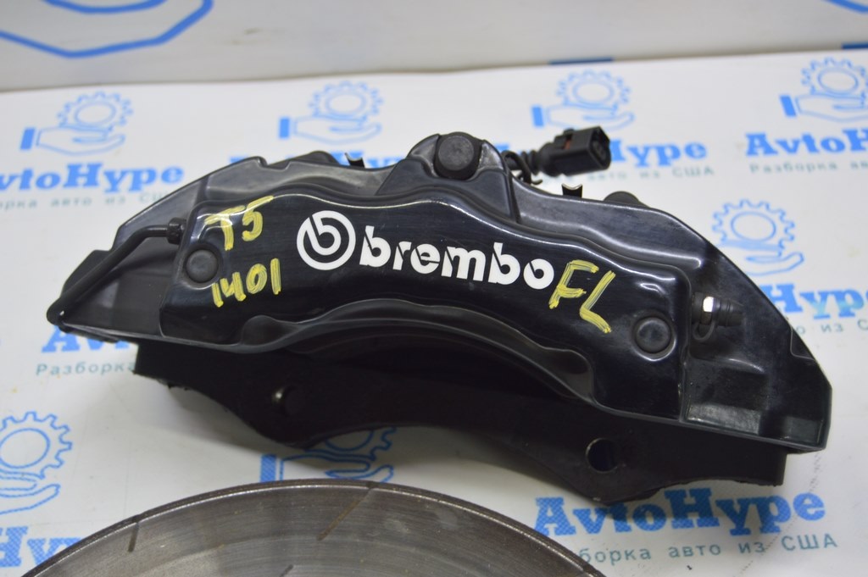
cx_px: 434
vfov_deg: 25.7
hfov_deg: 37.9
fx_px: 1265
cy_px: 288
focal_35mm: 52
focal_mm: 35
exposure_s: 1/20
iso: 400
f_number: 5.6
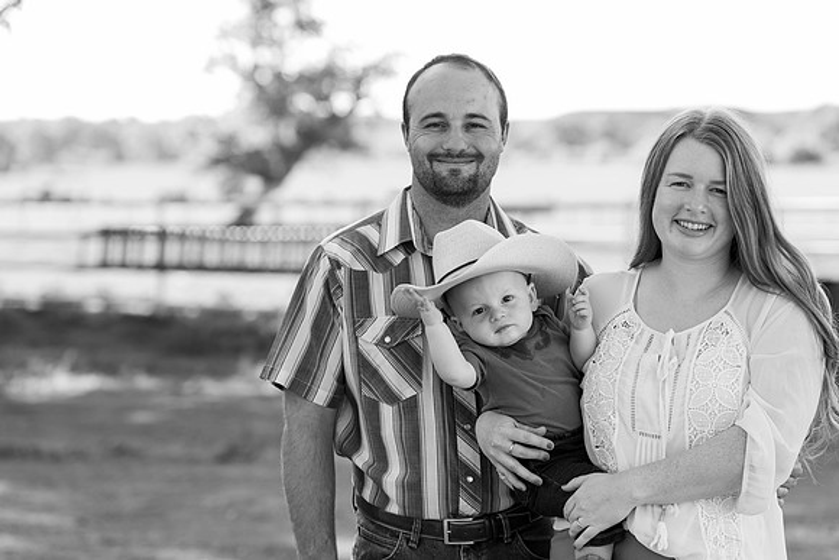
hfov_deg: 20.8
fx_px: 2284
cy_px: 280
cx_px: 420
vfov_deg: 14.0
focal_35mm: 98
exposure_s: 1/160
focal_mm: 98
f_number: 3.5
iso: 160
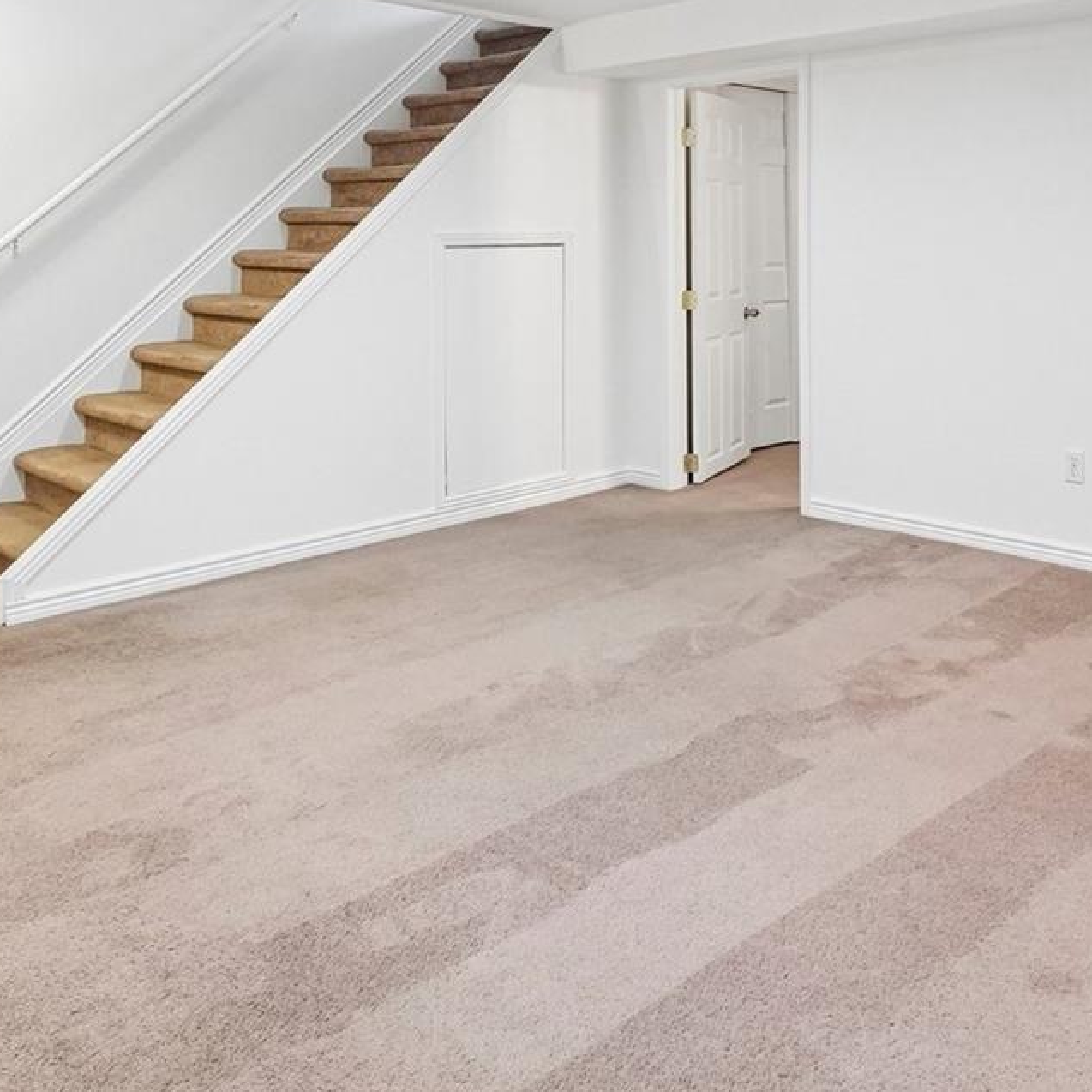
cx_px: 660
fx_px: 1142
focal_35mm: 32
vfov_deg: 48.6
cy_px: 240
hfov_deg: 50.7
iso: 800
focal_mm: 10
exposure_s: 1/20
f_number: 8
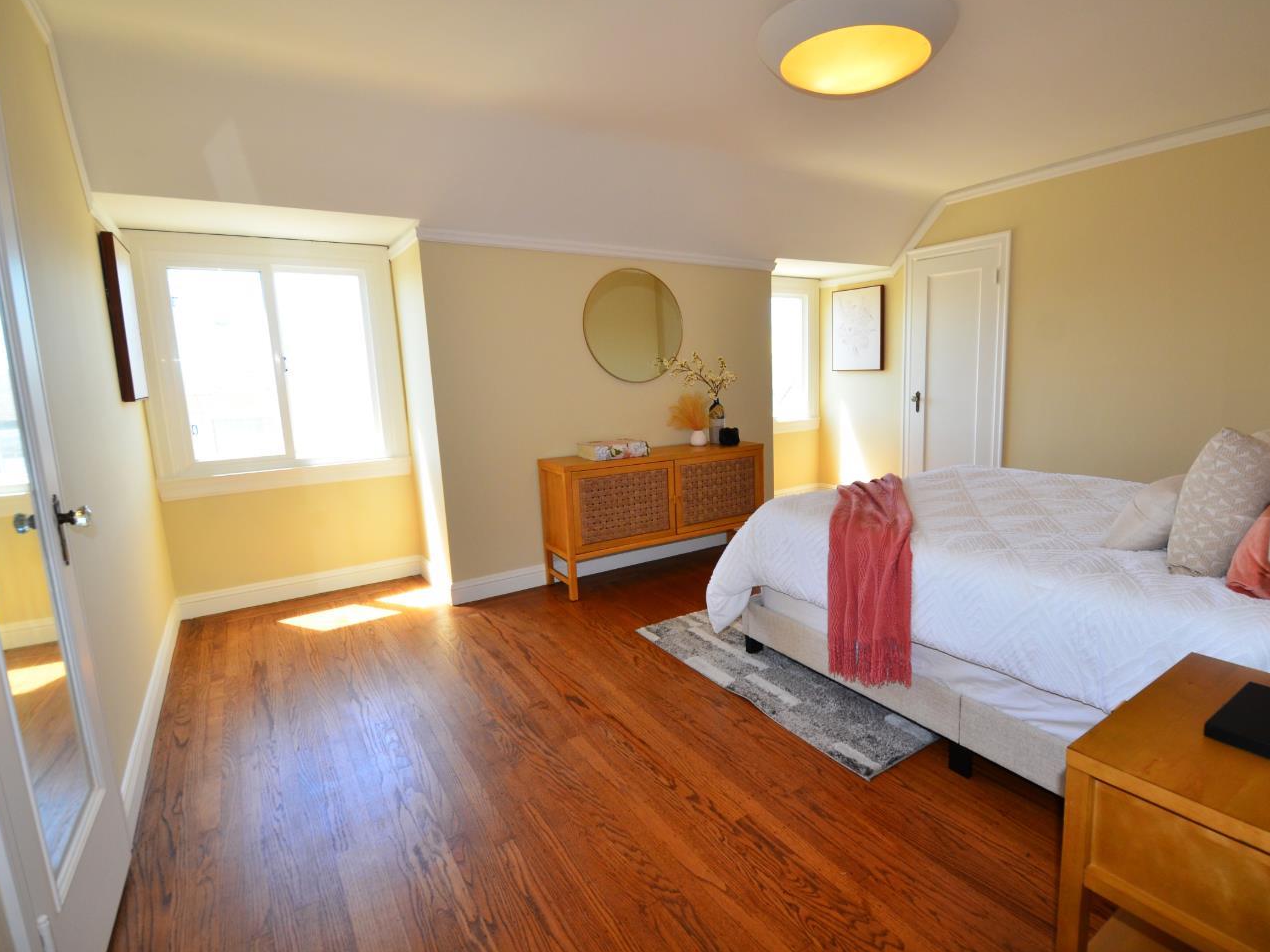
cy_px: 458
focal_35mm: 17
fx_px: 624
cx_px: 724
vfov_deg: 74.7
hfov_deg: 90.5
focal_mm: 10
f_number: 5.6
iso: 500
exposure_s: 1/125
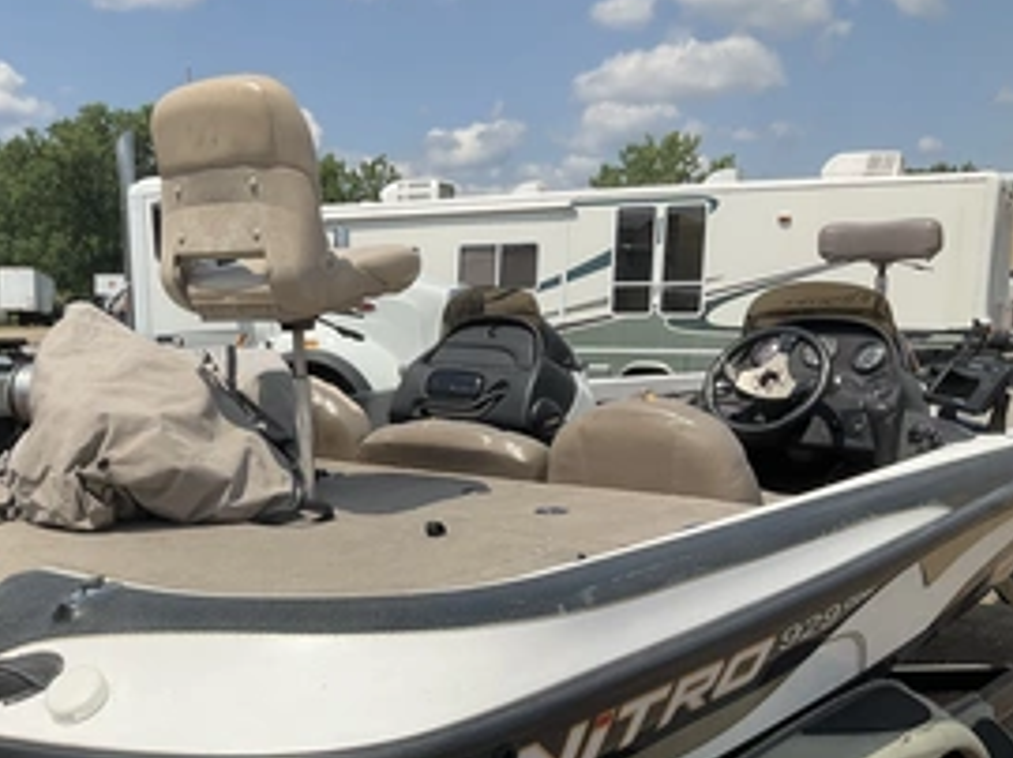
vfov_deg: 33.1
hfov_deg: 42.9
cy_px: 544
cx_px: 296
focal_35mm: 43
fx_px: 1257
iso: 25
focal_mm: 3
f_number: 1.8
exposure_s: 1/2667
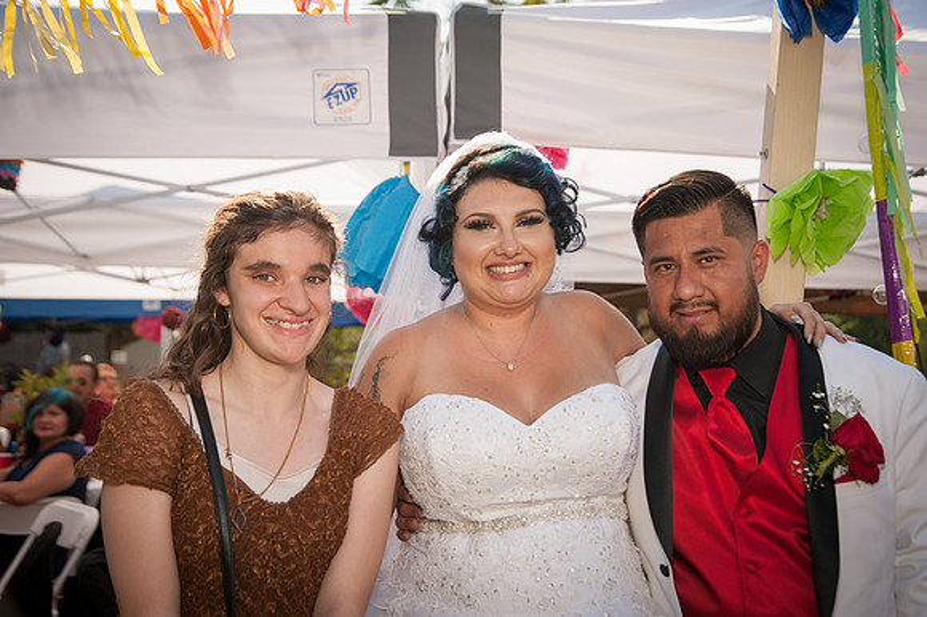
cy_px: 308
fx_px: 1133
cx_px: 464
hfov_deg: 44.5
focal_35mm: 44
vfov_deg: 30.5
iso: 200
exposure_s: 1/1000
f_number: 5
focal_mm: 44
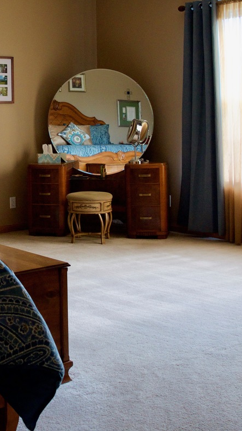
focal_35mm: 58
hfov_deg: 20.0
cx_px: -11
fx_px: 662
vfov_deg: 35.7
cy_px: 142
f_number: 4
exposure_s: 1/60
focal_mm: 18
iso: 560
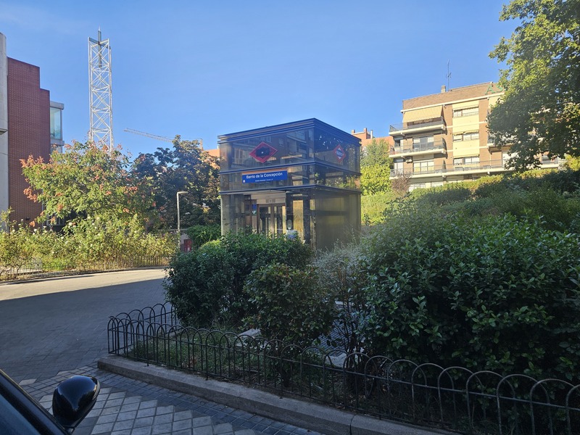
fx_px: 385
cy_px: 218
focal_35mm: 23
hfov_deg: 73.9
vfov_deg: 58.9
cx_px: 290
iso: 10
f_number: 1.7
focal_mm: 6.3
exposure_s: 1/257
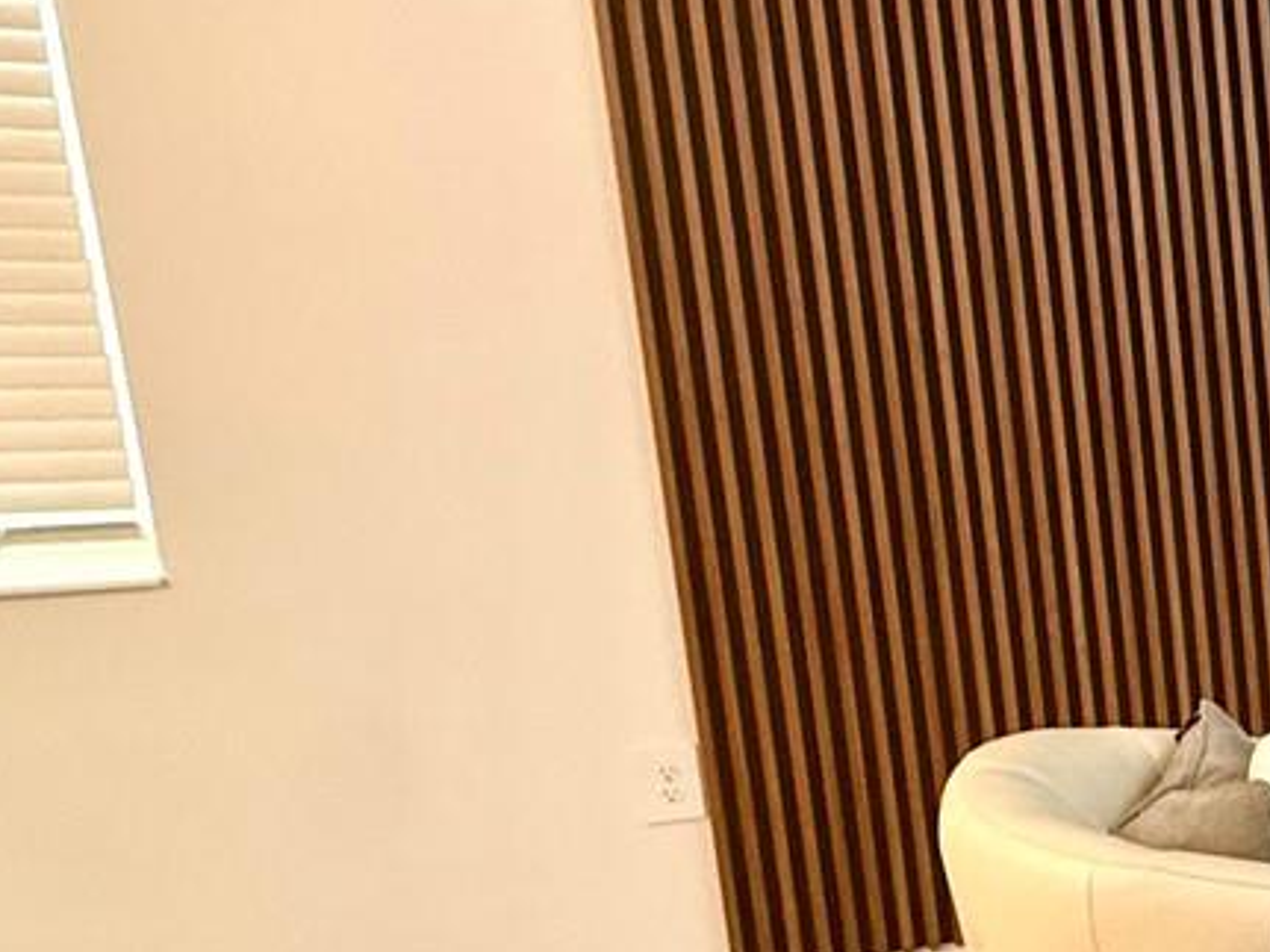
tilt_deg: -10.7
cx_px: 2275
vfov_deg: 27.9
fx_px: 1907
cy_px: 613
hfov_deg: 22.2
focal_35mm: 52
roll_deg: -1.2
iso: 200
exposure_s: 1/60
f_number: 2.2
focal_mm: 2.22
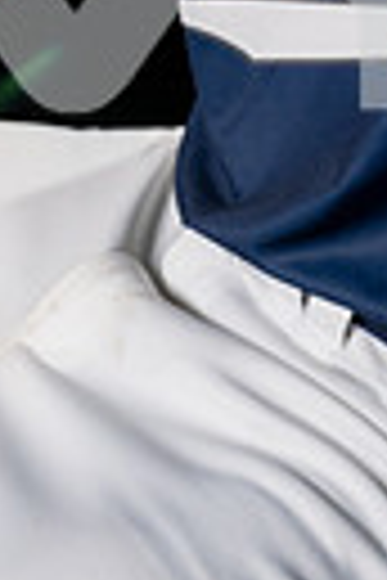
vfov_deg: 12.6
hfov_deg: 8.8
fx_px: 2467
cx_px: 522
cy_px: -342
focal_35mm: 153
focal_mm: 44
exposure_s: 1/200
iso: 160
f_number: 5.6
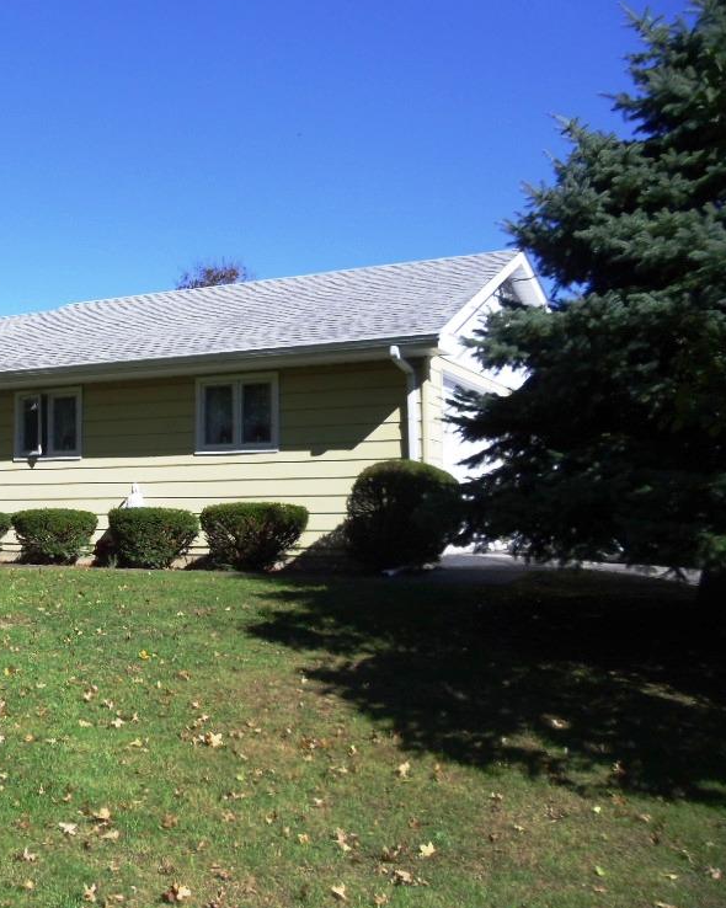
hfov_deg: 34.1
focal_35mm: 42
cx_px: 98
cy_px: 453
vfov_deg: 43.8
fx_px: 1129
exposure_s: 1/899
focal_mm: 5.6
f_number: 3.3
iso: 80
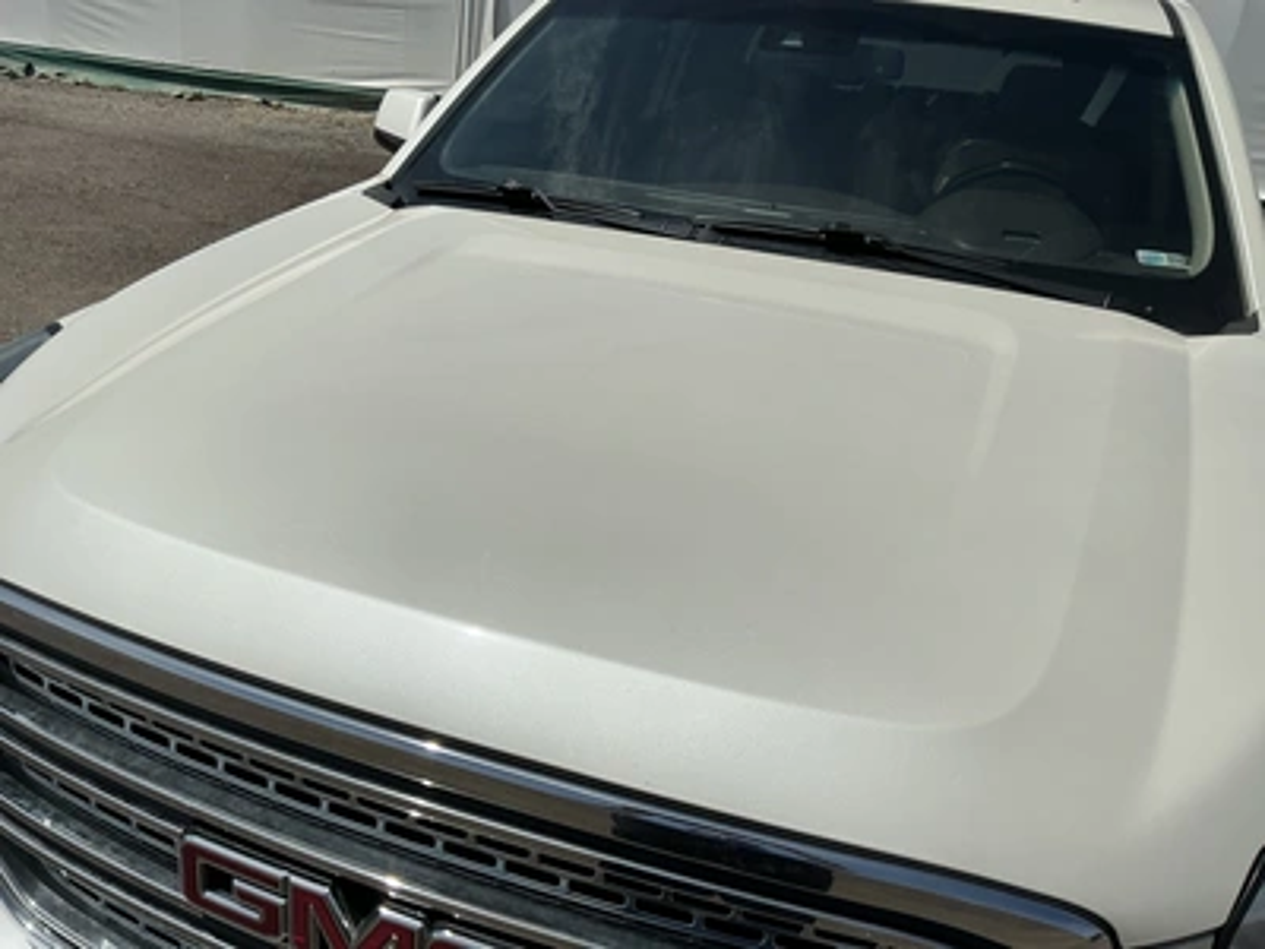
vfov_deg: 49.7
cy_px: 474
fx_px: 1023
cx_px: 632
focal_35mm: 28
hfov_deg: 63.4
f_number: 1.8
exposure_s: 1/8621
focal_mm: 3
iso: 25
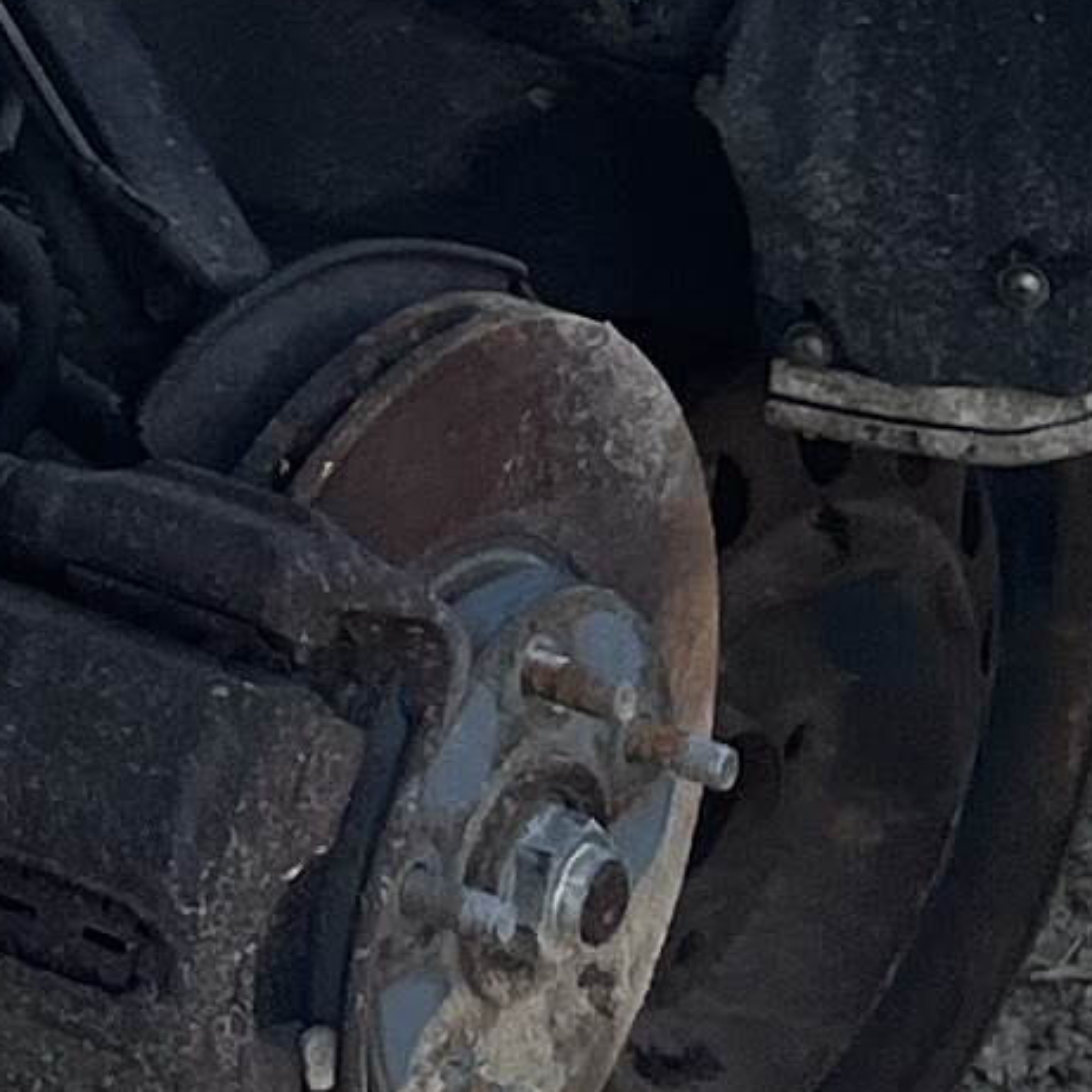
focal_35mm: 201
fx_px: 7174
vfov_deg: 8.5
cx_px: -1244
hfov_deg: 8.2
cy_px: -583
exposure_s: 1/483
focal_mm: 5.1
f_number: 1.6
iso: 50
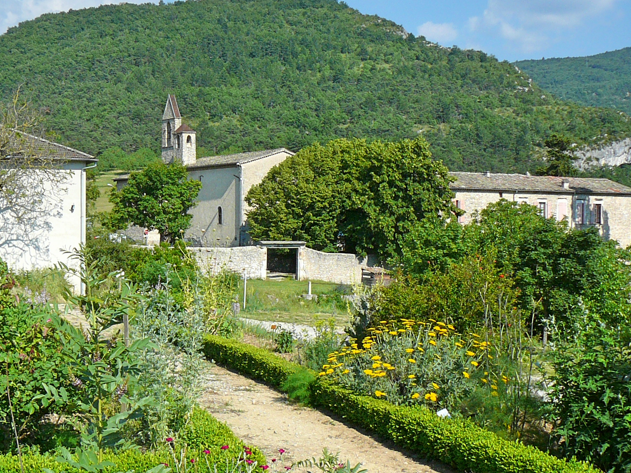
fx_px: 930
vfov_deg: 28.5
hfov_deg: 36.9
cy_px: 259
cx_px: 186
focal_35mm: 51
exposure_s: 1/500
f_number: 5
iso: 80
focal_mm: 5.2
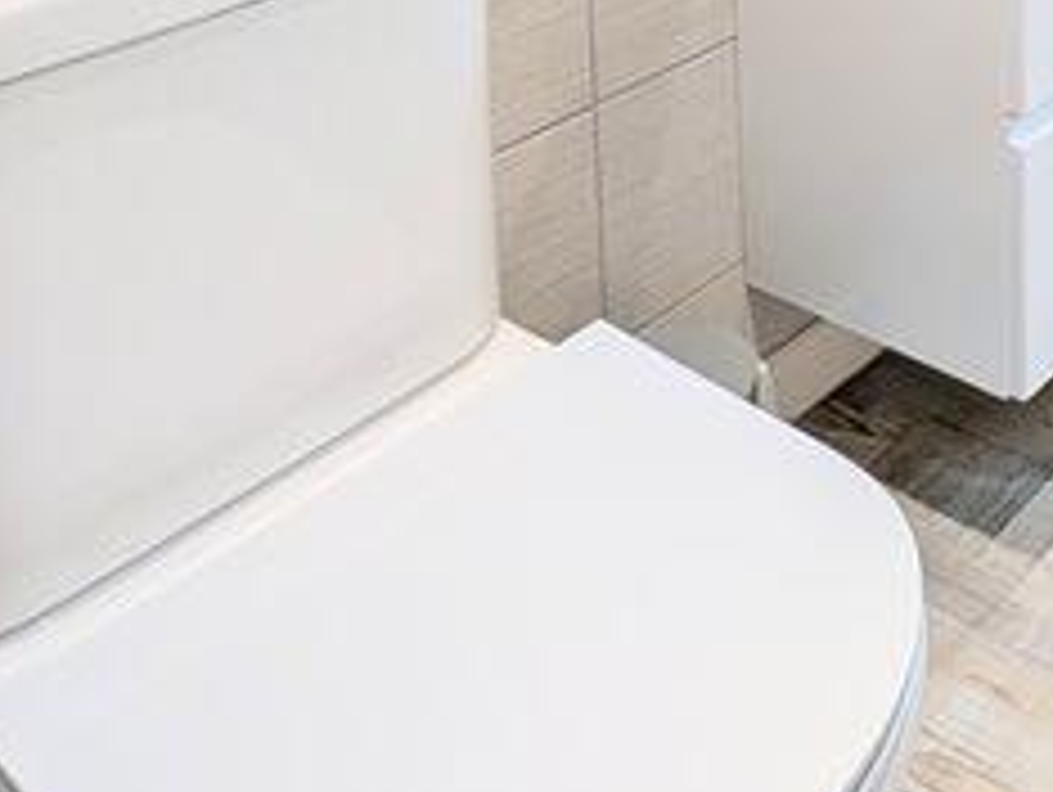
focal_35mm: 41
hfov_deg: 34.6
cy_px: -450
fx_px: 1248
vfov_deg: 25.0
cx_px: 1318
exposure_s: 1/172
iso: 62
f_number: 1.7
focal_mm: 2.02
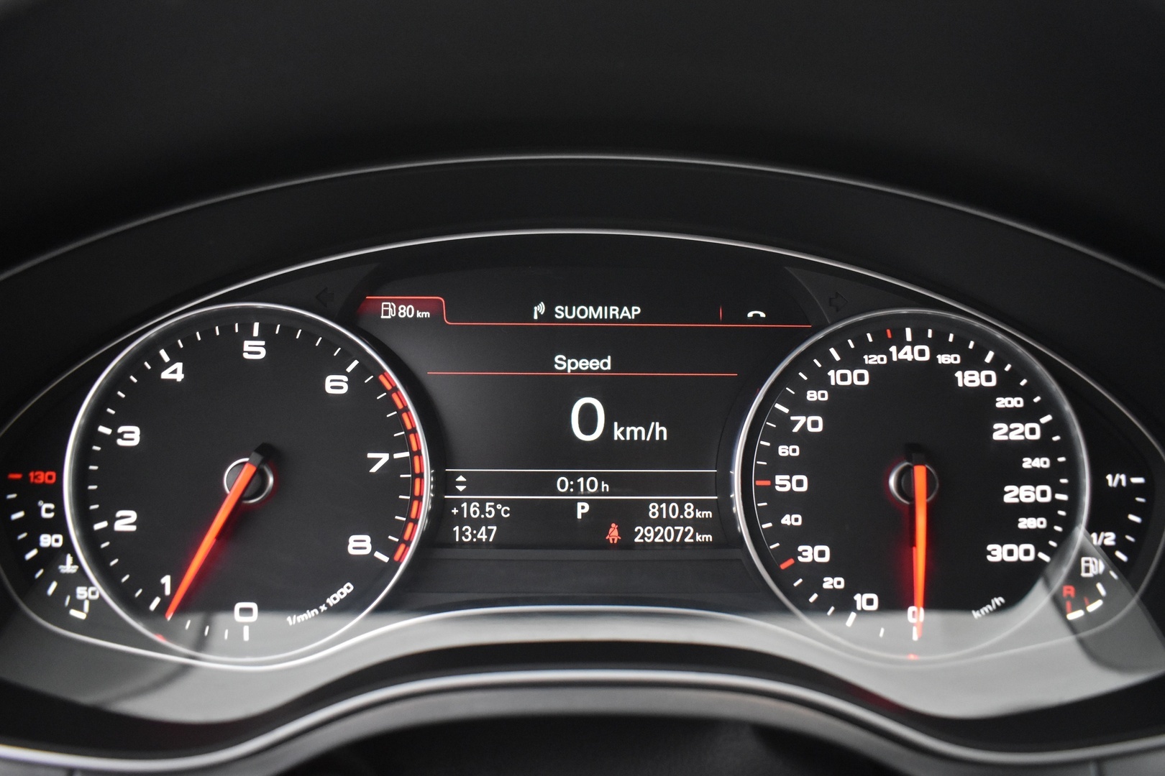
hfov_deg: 67.4
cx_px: 582
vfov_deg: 47.9
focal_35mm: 27
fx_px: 874
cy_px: 388
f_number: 3.5
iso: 3200
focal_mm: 18
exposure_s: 1/15
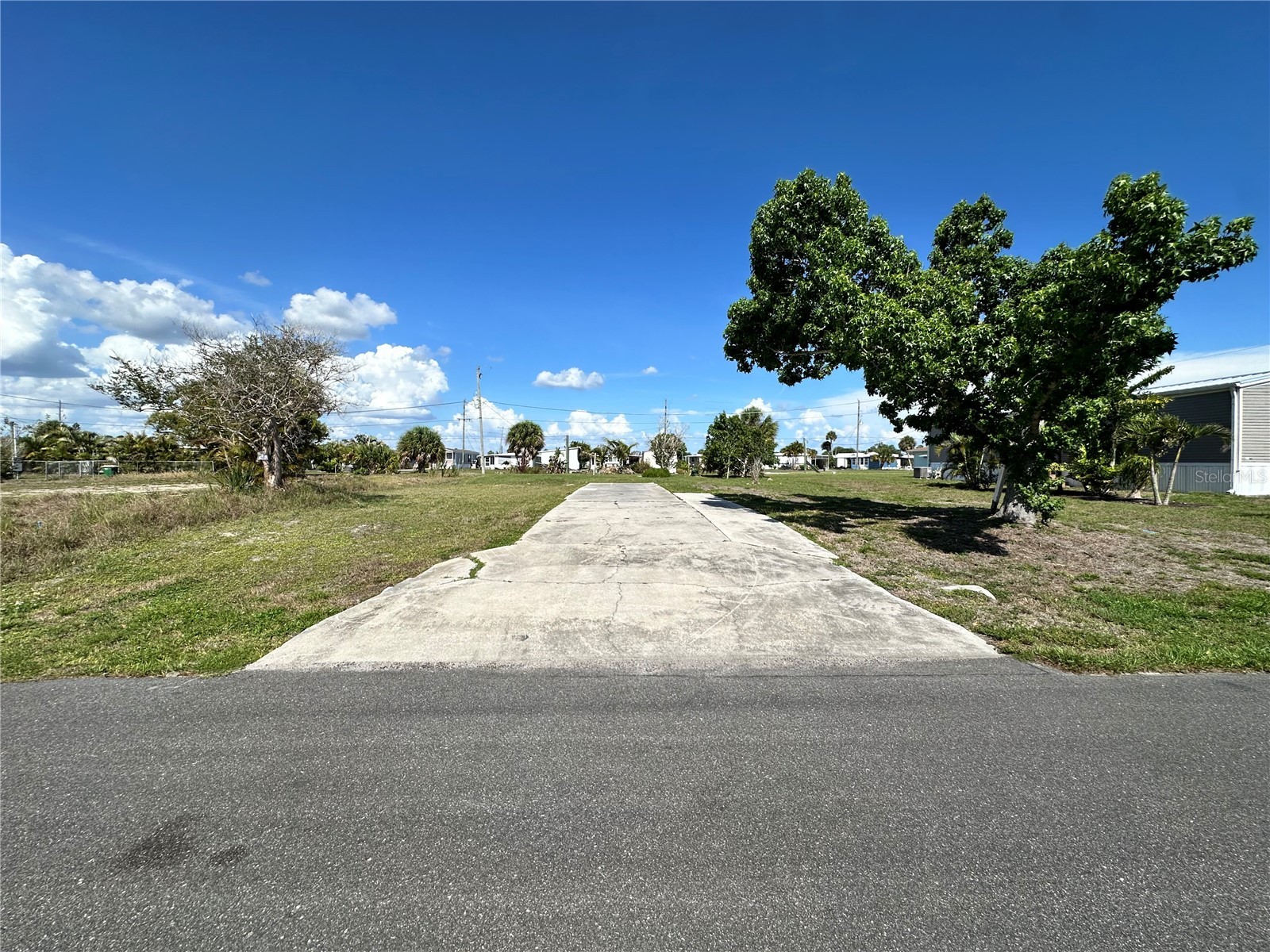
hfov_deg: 102.1
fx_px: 514
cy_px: 476
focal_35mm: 14
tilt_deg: -1.6
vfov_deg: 85.7
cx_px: 635
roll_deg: -0.2
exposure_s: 1/3125
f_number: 2.2
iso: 50
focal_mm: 2.22
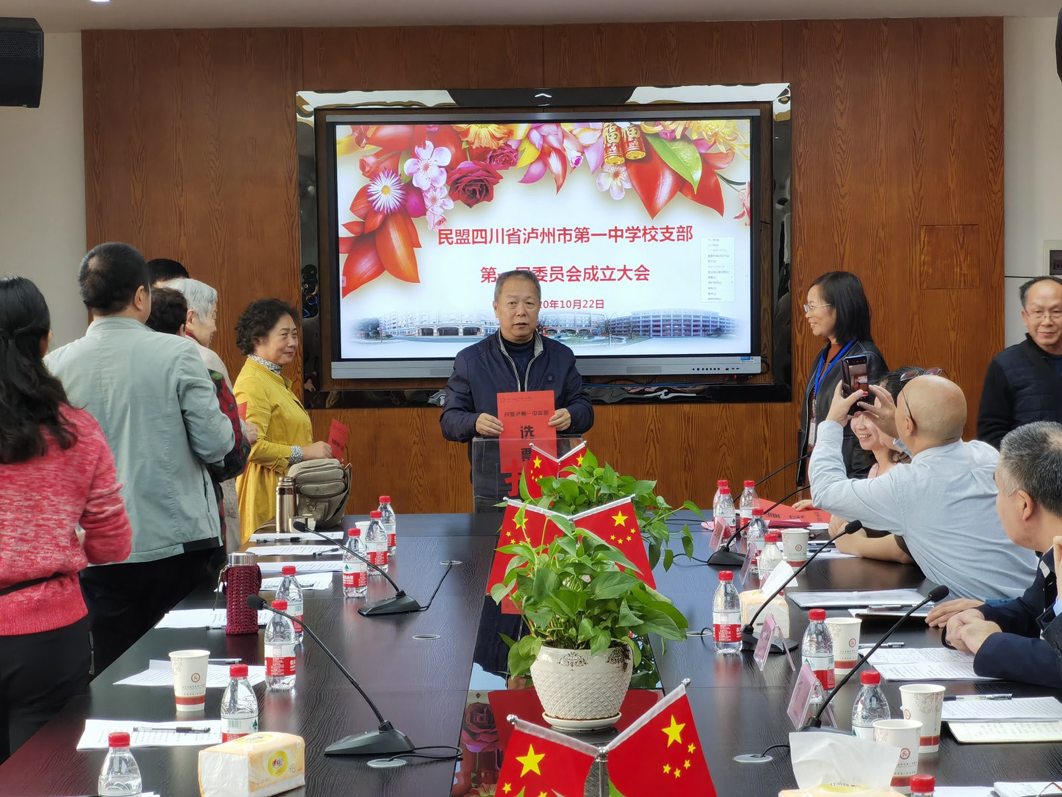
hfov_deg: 24.1
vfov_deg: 18.2
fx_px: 2485
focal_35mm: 81
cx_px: 531
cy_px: 398
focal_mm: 7.48
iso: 80
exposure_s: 1/50
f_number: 2.4
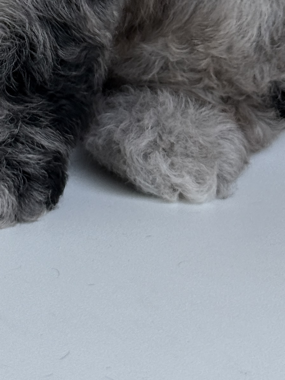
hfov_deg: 9.1
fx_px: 1788
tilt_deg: -6.7
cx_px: 32
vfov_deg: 11.5
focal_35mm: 163
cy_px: -235
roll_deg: +0.5
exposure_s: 1/231
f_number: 1.78
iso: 64
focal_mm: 6.76
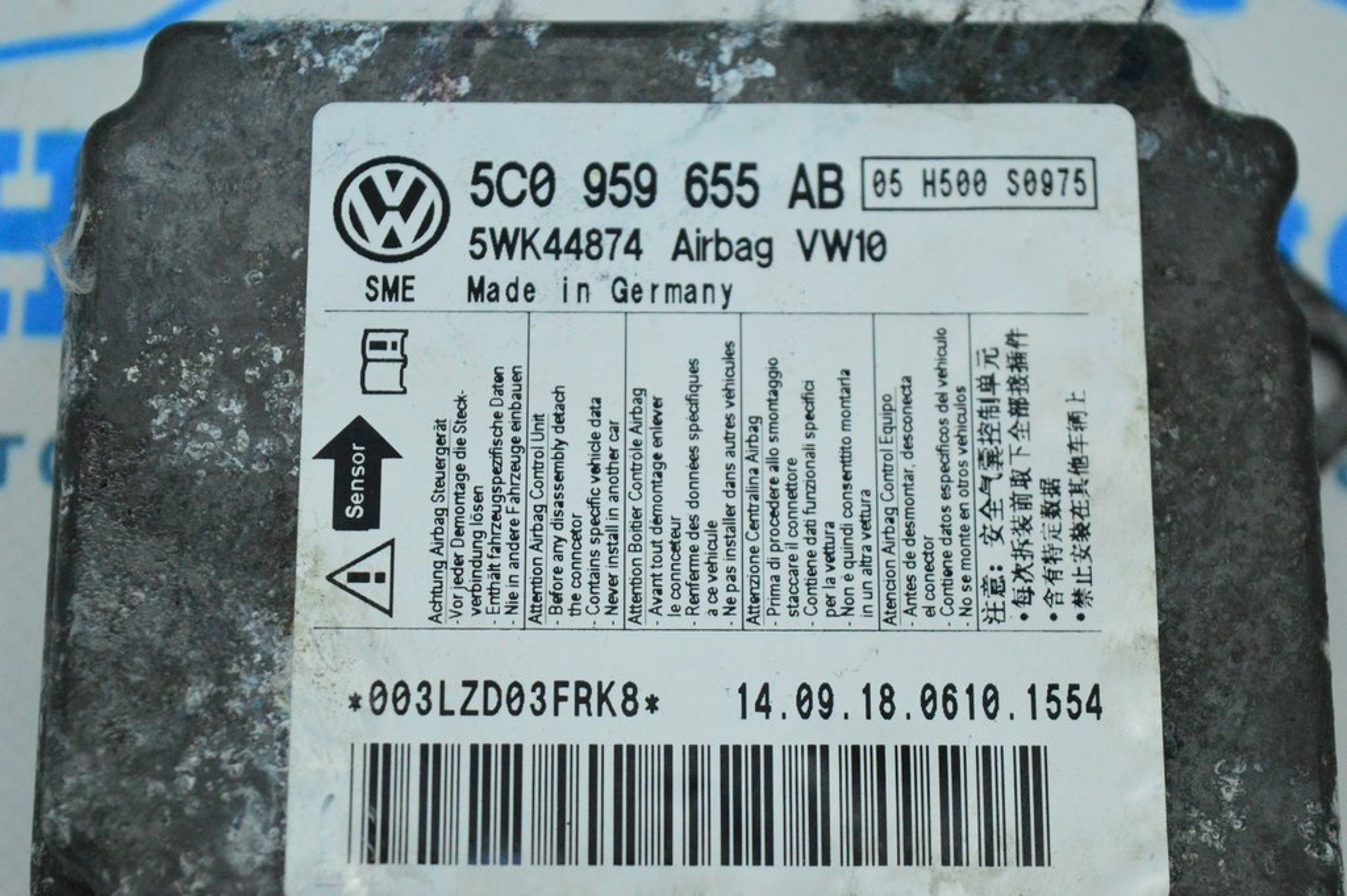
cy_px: 448
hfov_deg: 24.6
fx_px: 3084
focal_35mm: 82
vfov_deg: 16.5
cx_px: 674
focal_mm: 55
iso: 6400
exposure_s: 1/800
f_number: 5.6
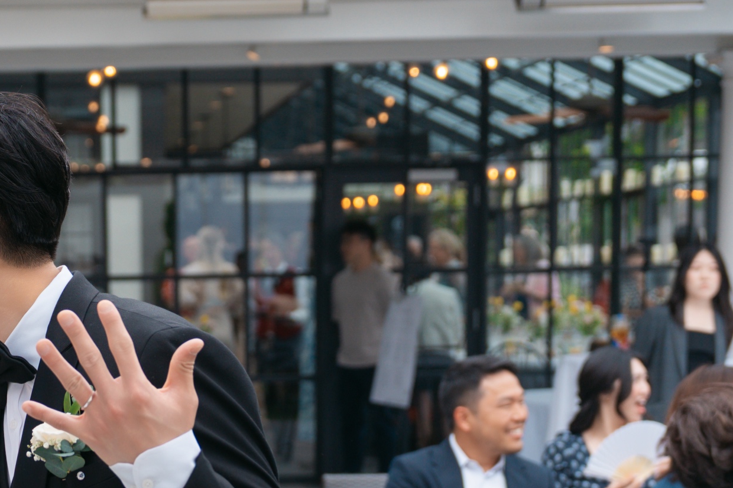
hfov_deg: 20.6
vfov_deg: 14.1
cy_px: 461
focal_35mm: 96
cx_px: 20
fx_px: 1954
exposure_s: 1/1600
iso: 200
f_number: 2.8
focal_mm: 34
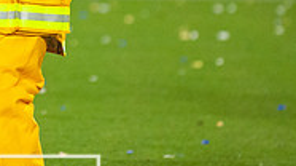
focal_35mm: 654
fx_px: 5126
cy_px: -64
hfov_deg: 3.3
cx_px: -13
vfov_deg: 1.8
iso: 3200
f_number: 2.8
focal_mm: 200
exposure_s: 1/2500
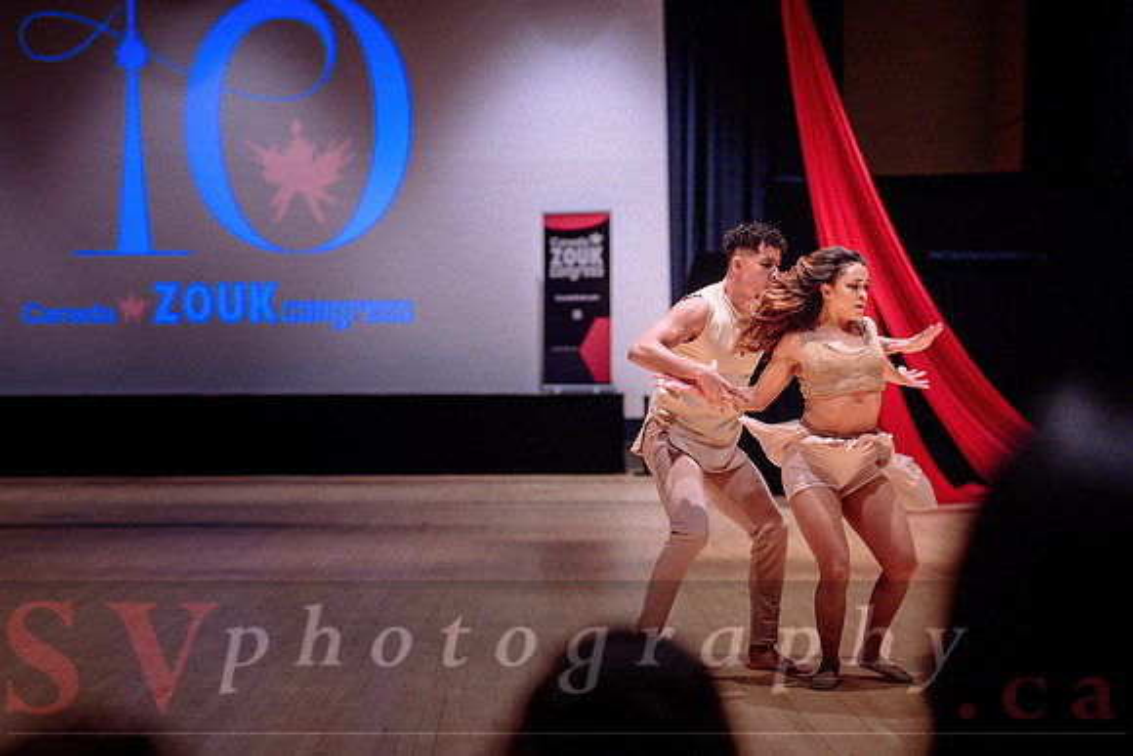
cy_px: 471
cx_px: 515
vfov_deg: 21.1
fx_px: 2022
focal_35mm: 64
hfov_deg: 31.3
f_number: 1.4
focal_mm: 50
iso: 1600
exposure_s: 1/320
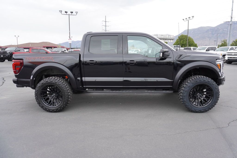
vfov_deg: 53.2
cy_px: 79
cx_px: 118
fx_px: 158
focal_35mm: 24
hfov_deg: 73.7
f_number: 5.6
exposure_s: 1/125
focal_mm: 16
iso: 100
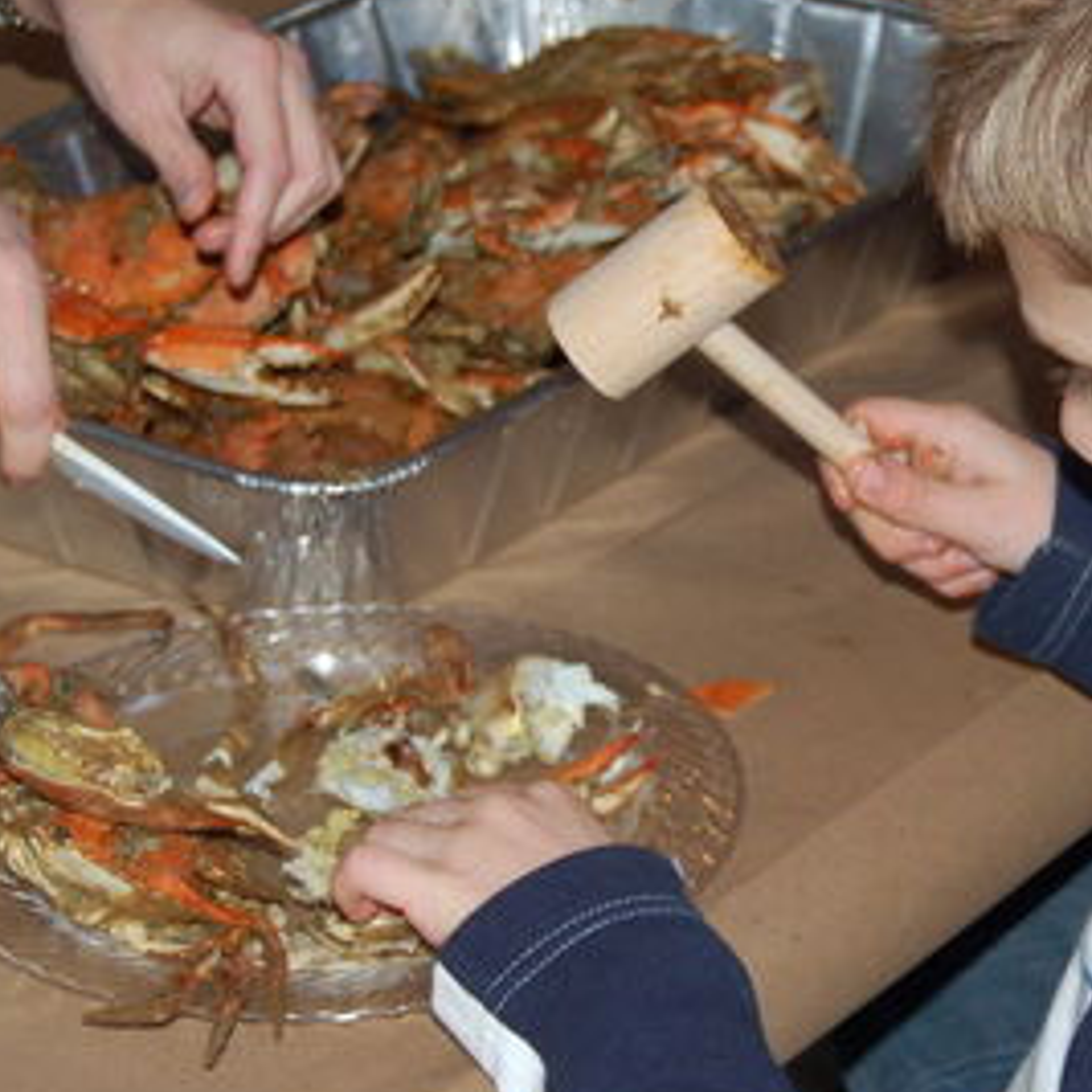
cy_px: 434
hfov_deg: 14.7
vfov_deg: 14.8
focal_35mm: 118
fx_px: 4211
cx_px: 822
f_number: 5
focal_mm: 38
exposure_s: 1/60
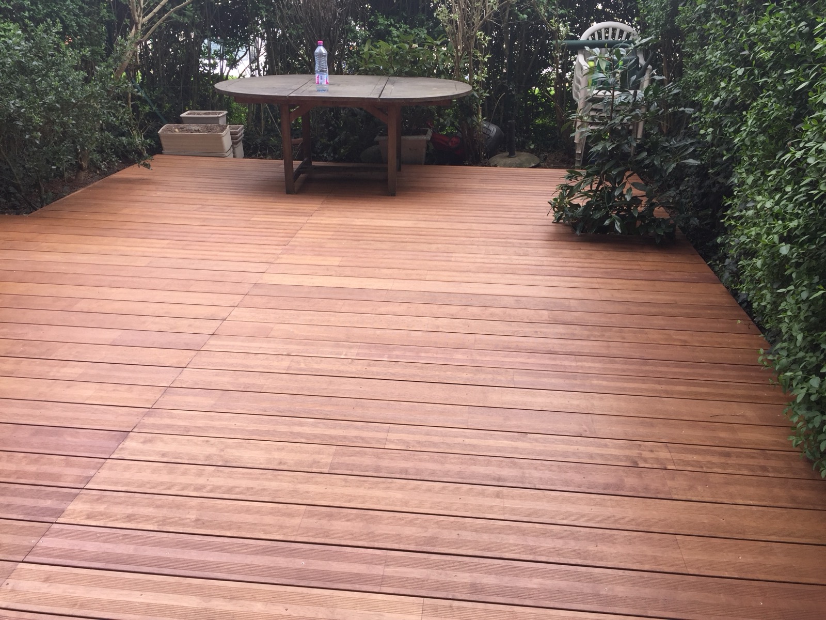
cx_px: 413
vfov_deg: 48.2
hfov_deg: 61.7
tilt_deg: -23.1
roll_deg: -0.7
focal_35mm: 29
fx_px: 692
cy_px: 310
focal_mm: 4.15
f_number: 2.2
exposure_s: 1/275
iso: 32
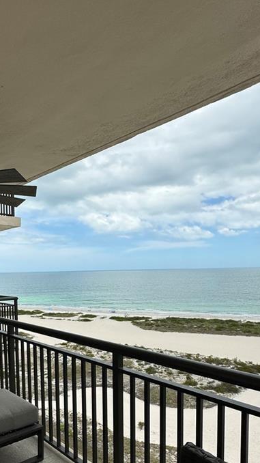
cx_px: 61
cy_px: 294
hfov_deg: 41.5
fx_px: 331
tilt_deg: -6.1
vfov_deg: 68.6
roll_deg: +2.1
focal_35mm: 27
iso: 50
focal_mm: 2.22
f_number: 2.2
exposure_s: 1/2083
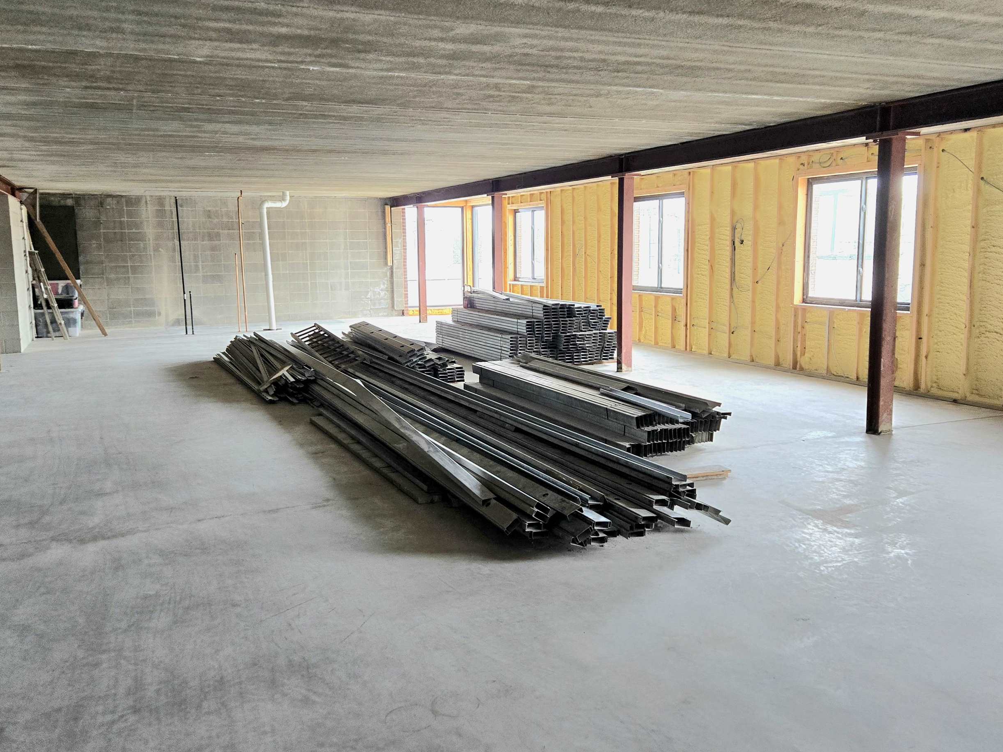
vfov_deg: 48.2
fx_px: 840
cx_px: 493
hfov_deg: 61.7
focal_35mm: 29
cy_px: 359
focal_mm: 5.4
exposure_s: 1/182
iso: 200
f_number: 1.8
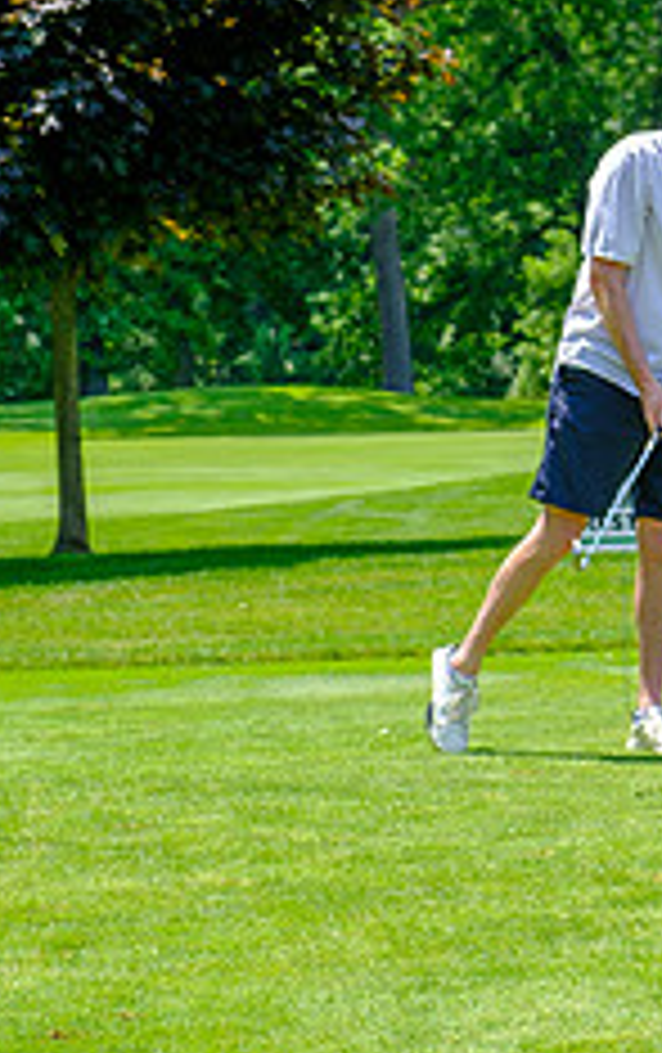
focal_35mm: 135
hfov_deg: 9.7
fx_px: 3883
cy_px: 400
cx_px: 644
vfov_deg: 15.4
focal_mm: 46.3
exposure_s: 1/500
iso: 200
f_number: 5
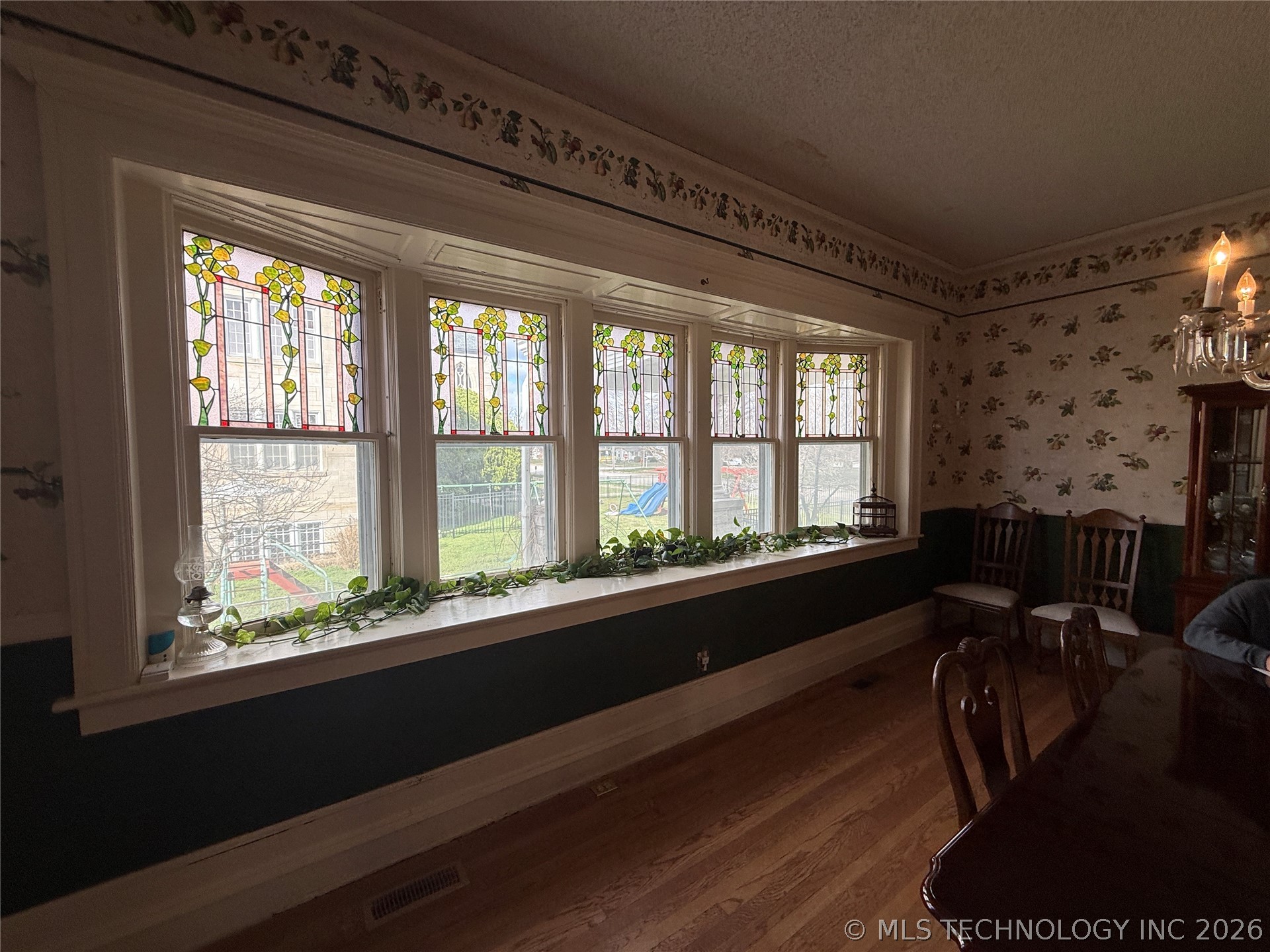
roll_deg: +0.3
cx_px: 635
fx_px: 514
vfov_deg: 85.7
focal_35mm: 14
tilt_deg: -1.5
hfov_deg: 102.1
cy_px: 476
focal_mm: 2.22
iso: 50
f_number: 2.2
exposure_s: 1/193
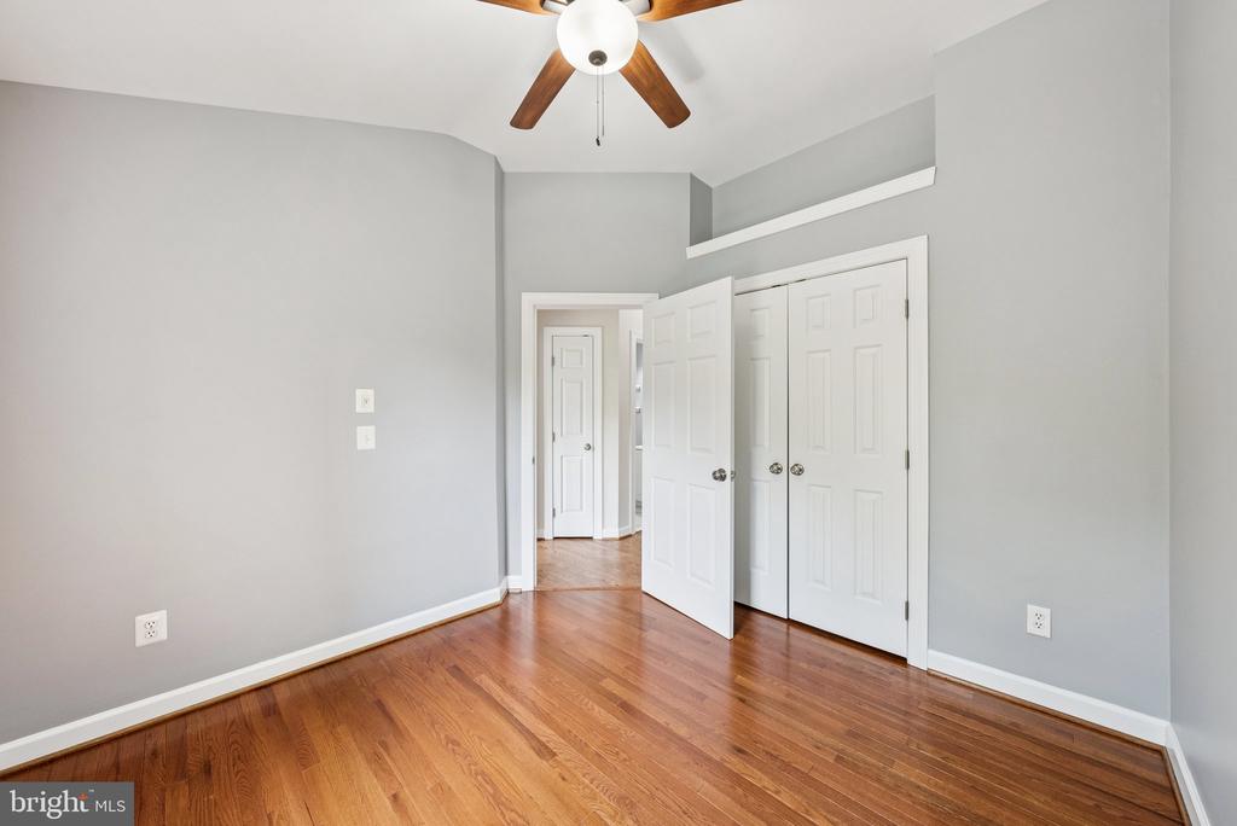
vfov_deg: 85.5
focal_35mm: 13
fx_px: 447
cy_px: 413
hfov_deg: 108.3
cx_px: 618
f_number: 7.1
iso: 640
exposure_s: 1/40
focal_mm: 13
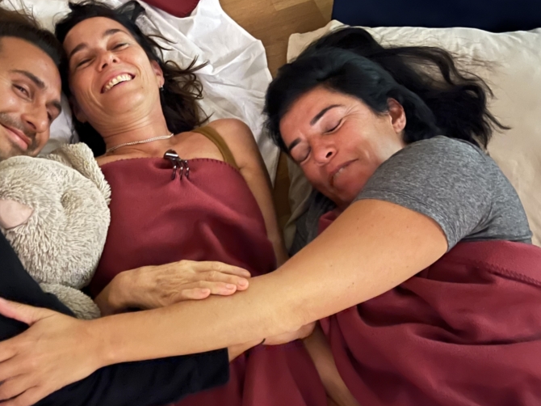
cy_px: 189
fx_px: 625
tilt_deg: -71.1
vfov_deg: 35.9
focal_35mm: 40
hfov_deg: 46.1
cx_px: 180
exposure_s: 1/15
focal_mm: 5.1
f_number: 1.6
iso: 2500
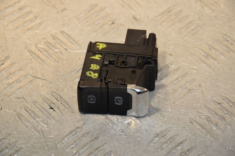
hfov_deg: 13.0
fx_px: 1028
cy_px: 78
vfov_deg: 8.7
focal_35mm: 158
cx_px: 118
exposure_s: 1/200
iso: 800
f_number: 8
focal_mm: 105
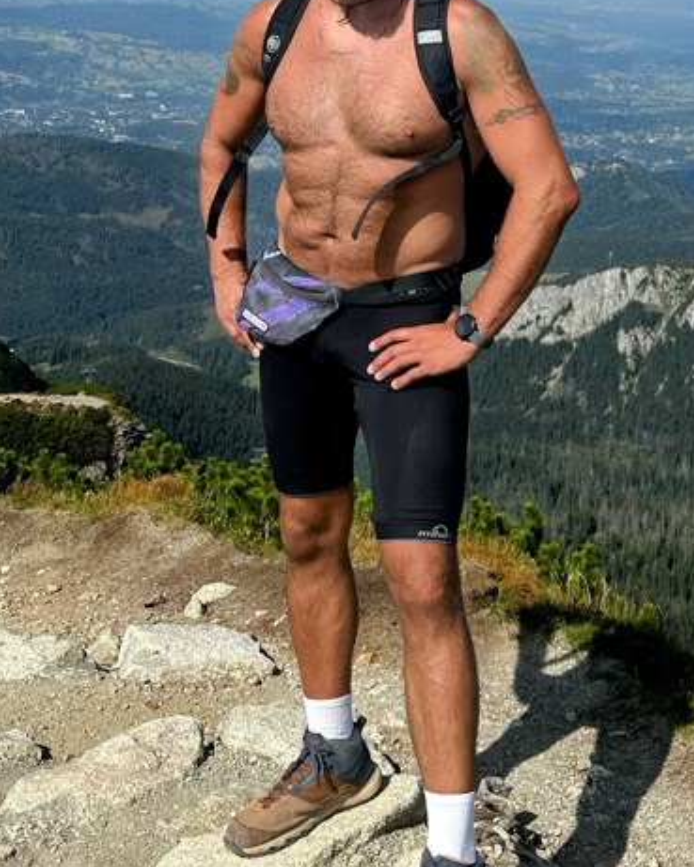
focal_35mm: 61
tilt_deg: -4.8
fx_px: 1566
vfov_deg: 29.6
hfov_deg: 24.8
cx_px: 508
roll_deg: -3.6
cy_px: 77
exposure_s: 1/6623
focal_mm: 6.86
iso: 80
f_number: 1.78
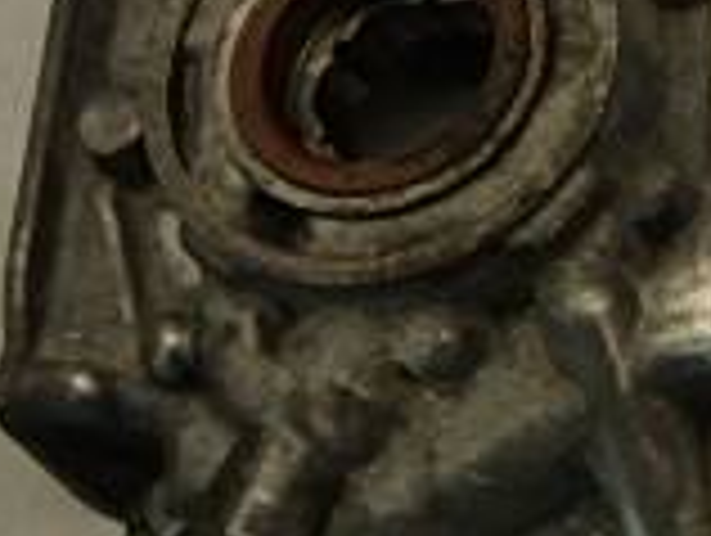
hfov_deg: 16.8
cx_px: 1341
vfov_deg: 15.9
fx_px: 1913
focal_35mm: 93
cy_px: 257
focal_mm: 4
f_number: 3.8
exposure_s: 1/60
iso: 125
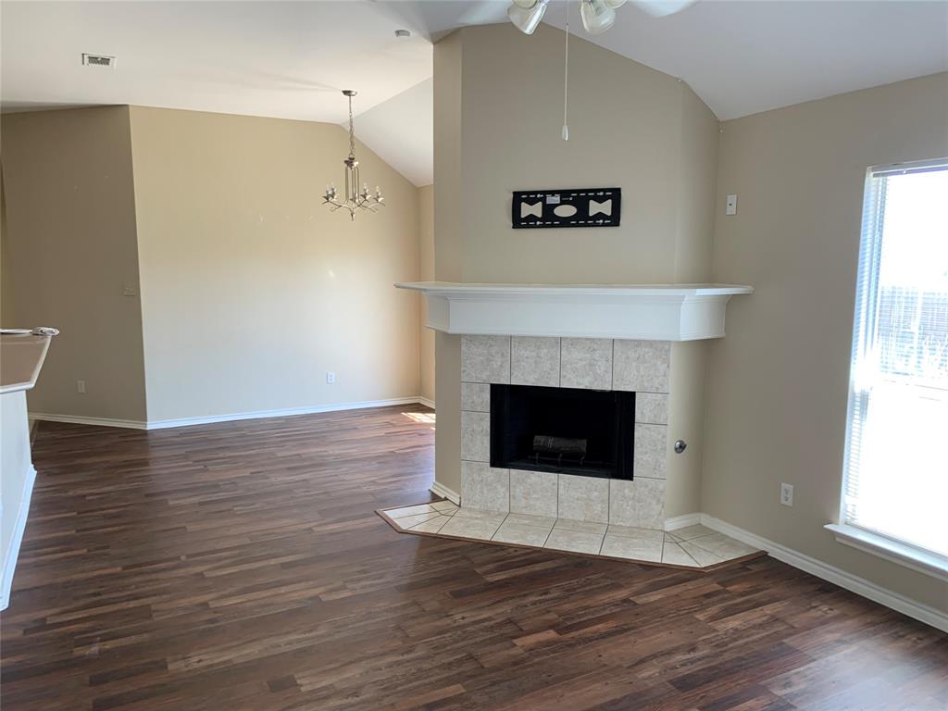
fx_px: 712
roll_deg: +0.4
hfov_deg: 67.3
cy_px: 356
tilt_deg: -6.1
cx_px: 474
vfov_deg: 53.1
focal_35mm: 26
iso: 100
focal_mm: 4.25
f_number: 1.8
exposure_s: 1/101
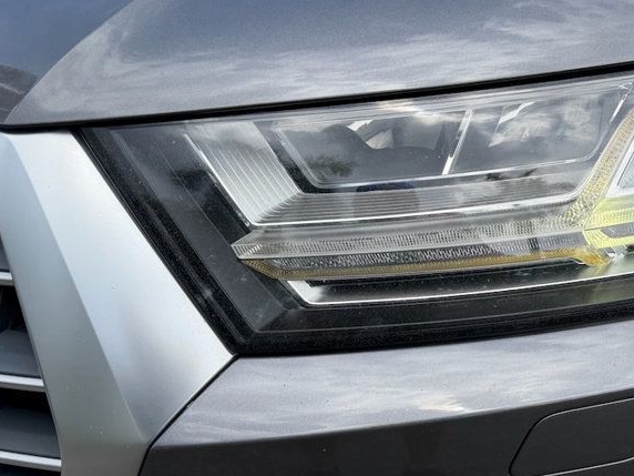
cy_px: 318
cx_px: 476
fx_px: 788
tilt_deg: -34.7
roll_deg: -2.9
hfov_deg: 42.5
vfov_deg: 33.3
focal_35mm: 43
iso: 80
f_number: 1.78
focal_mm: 6.76
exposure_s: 1/1855
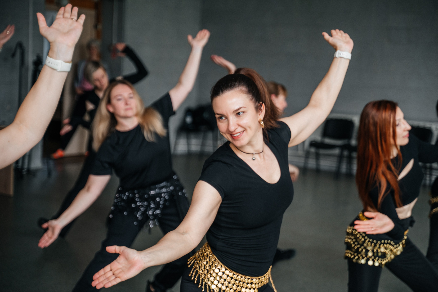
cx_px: 223
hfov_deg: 31.4
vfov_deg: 21.2
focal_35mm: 64
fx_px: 779
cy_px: 144
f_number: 2.8
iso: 400
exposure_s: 1/250
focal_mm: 62
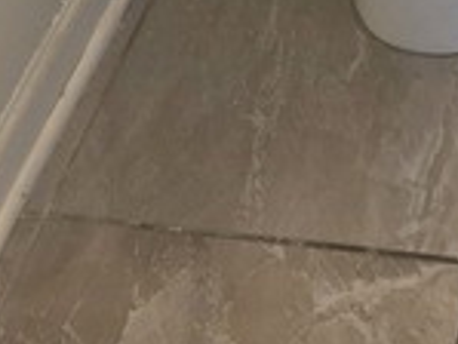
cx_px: 736
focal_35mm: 103
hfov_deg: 16.8
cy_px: -356
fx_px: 1364
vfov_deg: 12.5
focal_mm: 6.25
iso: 125
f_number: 1.7
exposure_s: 1/120
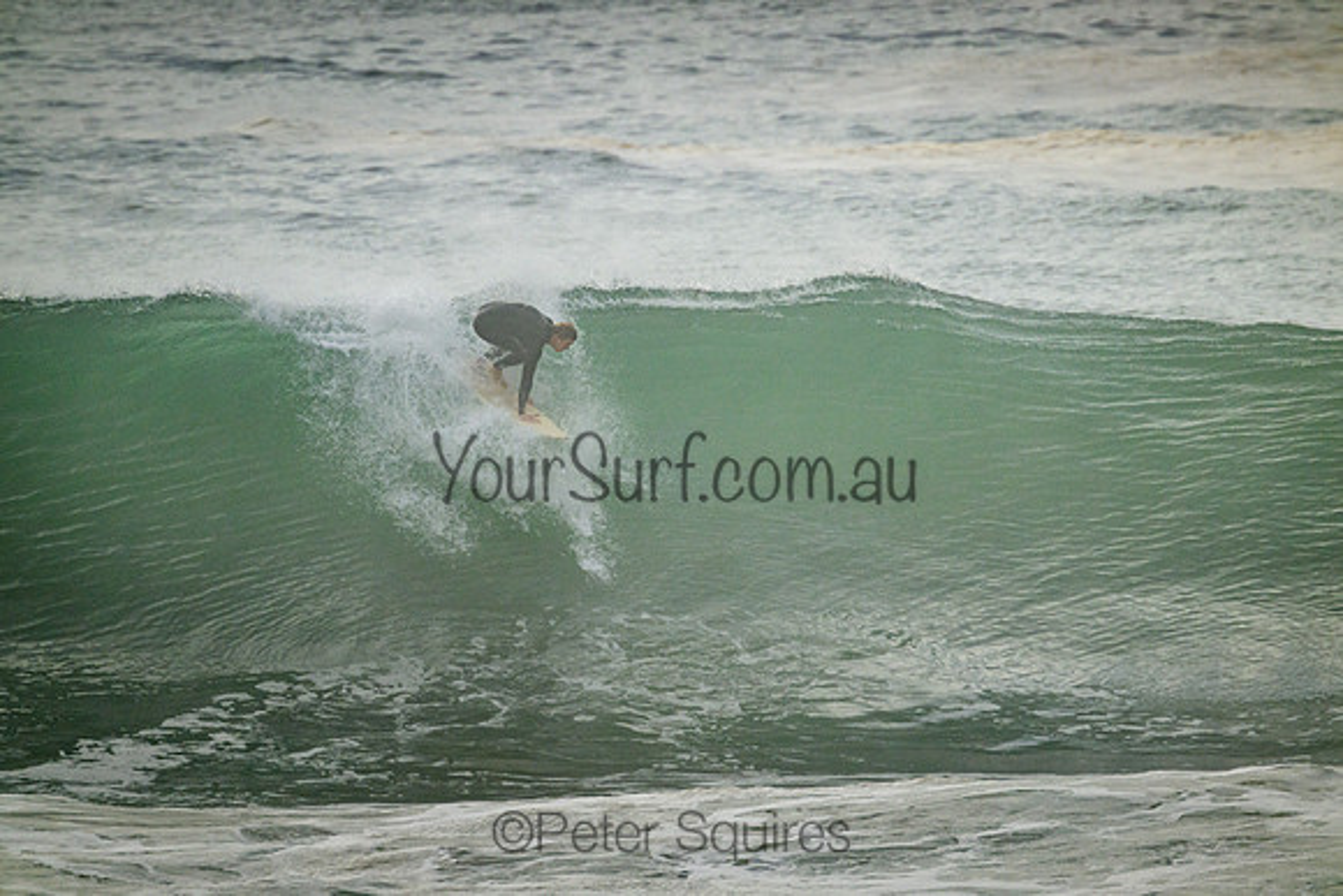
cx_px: 672
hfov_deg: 2.6
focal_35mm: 800
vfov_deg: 1.7
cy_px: 448
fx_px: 29850
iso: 1250
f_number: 11
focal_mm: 800
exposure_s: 1/2500
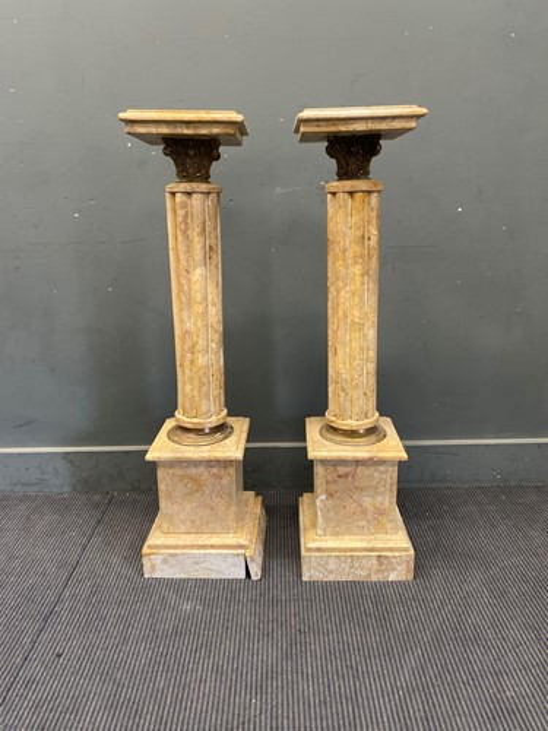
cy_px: 366
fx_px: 549
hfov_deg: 53.1
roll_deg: +1.3
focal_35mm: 26
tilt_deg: -15.9
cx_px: 274
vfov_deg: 67.3
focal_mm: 4.25
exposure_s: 1/50
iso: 160
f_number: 1.8
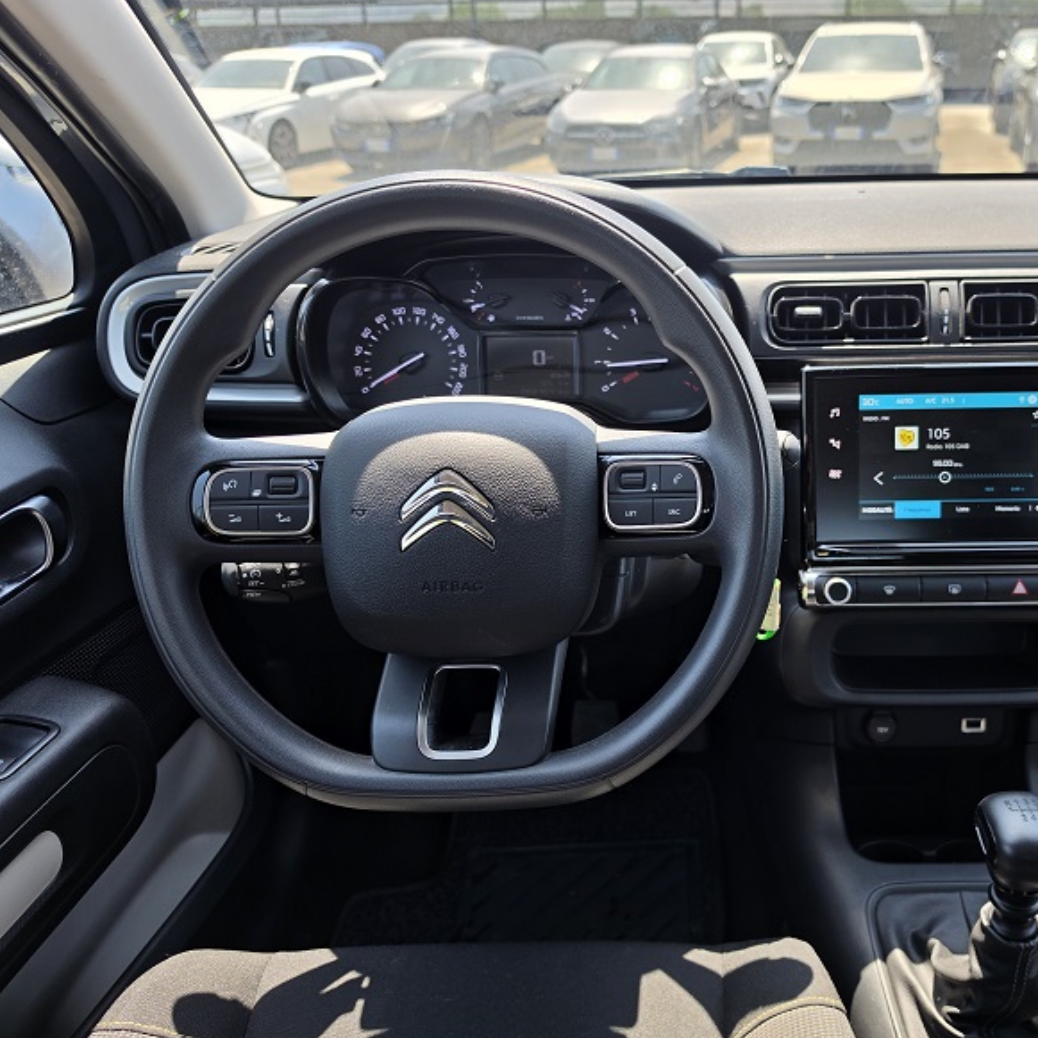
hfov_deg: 56.0
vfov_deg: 57.3
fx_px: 950
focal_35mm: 28
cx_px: 699
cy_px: 509
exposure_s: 1/227
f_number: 1.4
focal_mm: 6.5
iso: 10
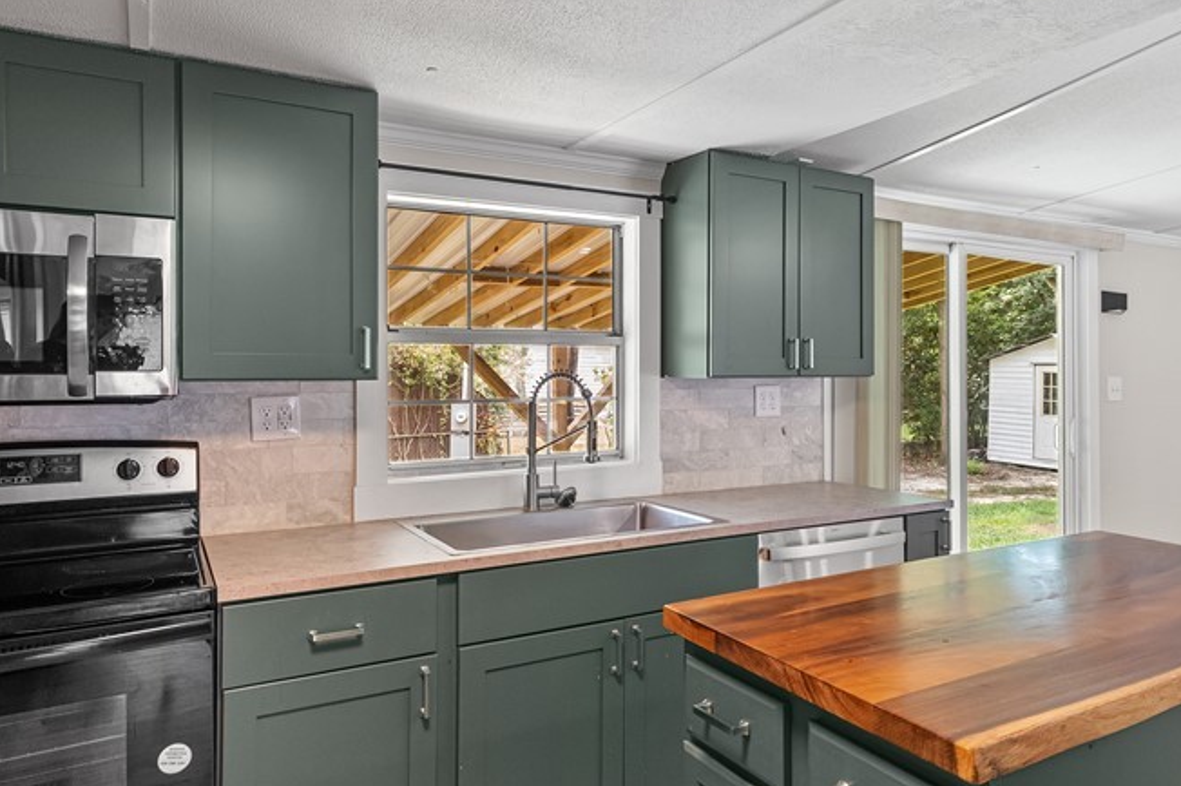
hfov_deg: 71.2
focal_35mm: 25
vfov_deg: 51.2
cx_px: 676
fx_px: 820
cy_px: 386
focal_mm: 15
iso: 5000
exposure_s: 1/30
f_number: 8
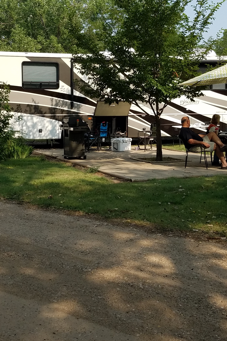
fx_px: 511
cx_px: 118
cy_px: 116
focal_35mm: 54
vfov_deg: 36.5
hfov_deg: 25.1
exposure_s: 1/2496
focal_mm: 4.2
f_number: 1.7
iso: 50
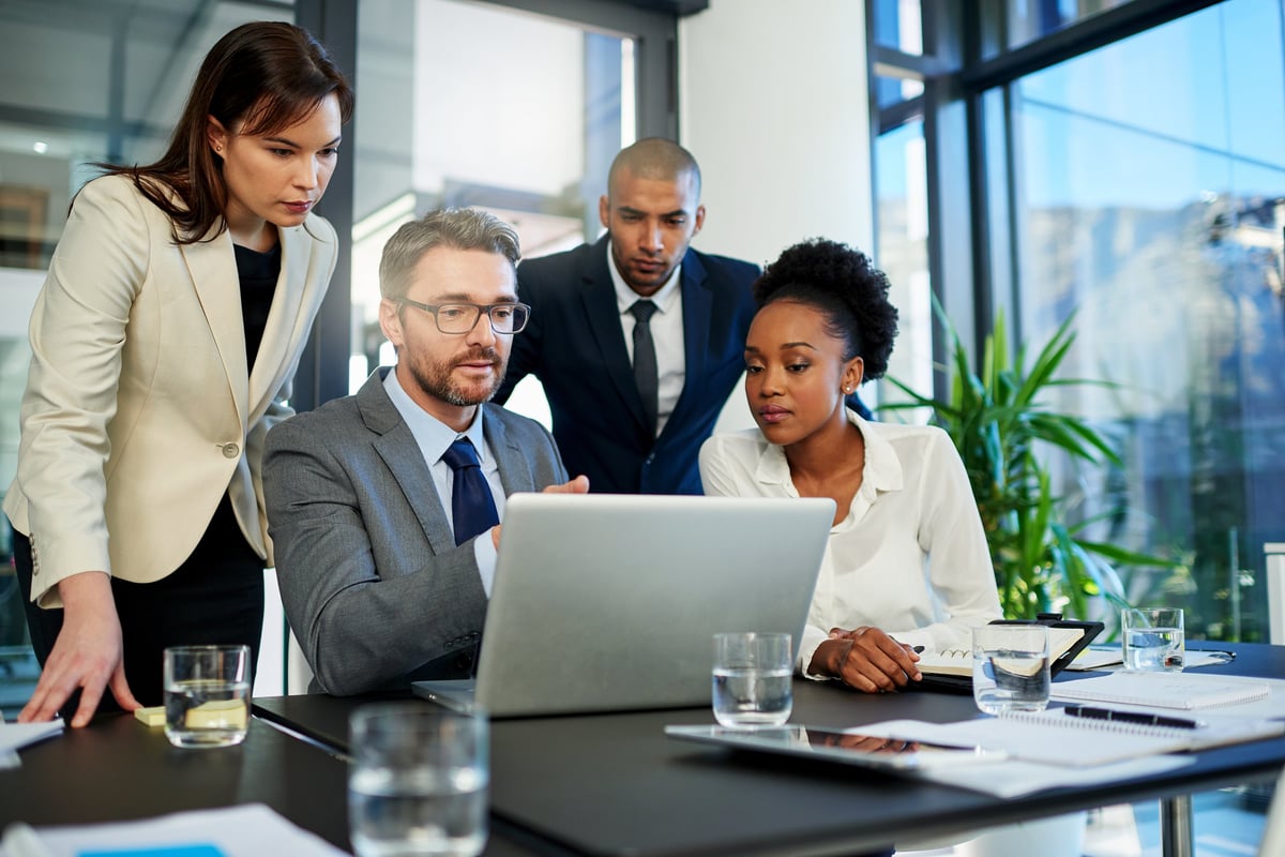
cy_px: 428
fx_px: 1249
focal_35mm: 35
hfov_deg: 54.4
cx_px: 642
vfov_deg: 37.9
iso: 400
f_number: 2
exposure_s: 1/160
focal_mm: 35
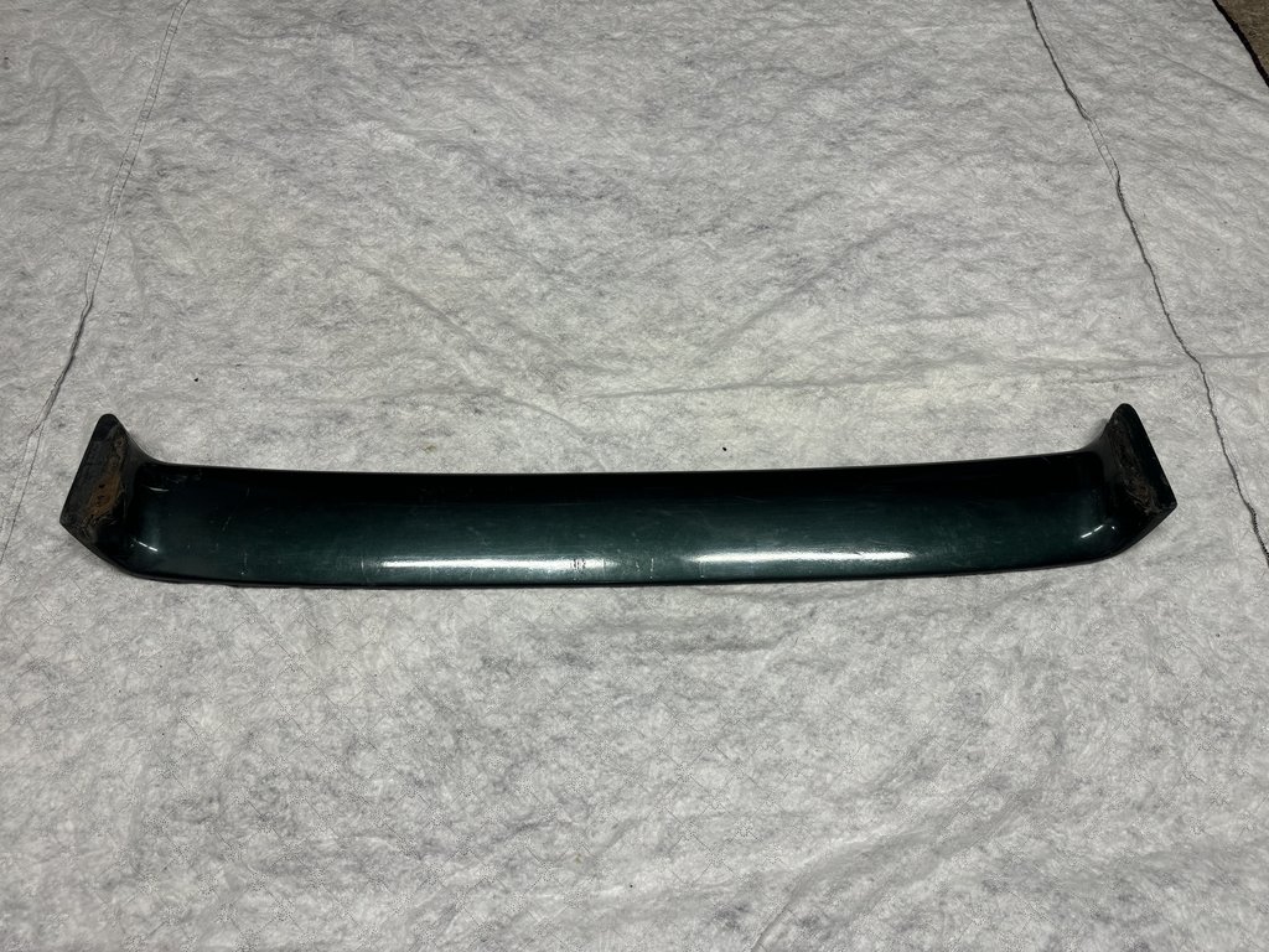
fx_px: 880
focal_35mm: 24
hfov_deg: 71.6
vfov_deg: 56.8
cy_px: 476
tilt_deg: -59.2
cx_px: 634
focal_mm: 6.76
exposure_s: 1/50
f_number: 1.78
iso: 200
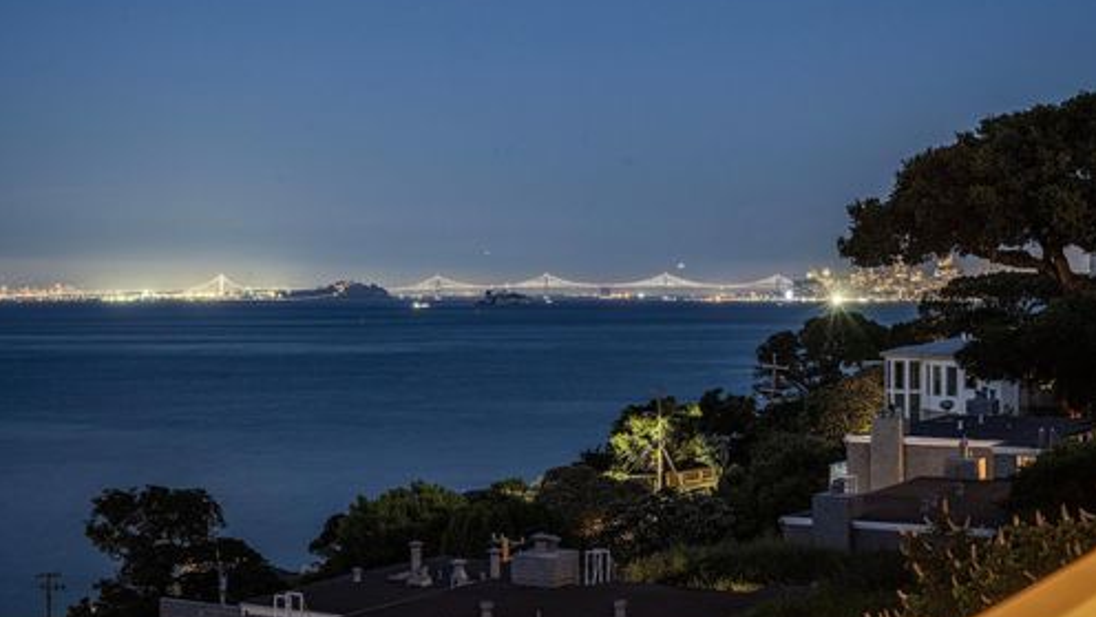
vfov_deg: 21.1
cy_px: 304
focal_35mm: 57
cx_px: 548
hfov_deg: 36.6
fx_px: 1657
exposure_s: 10
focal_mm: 54
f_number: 9
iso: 250
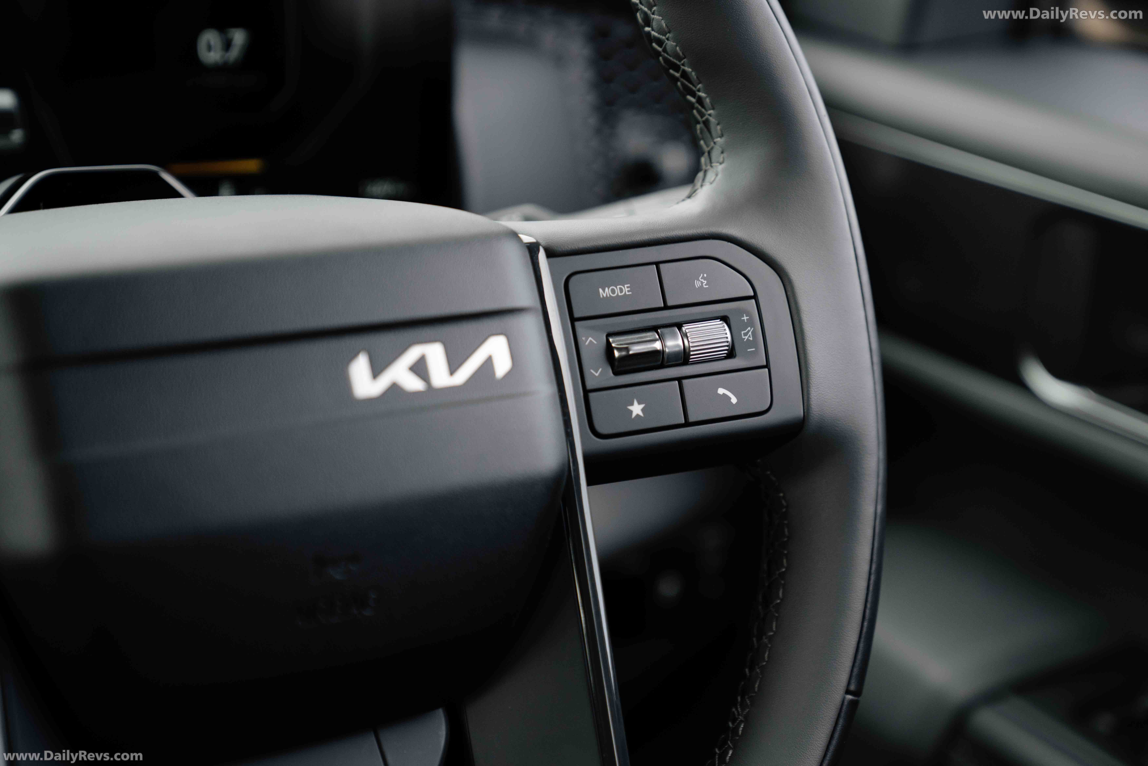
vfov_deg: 19.5
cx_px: 574
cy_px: 383
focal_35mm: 70
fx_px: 2232
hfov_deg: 28.8
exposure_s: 1/640
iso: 640
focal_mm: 70
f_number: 2.8
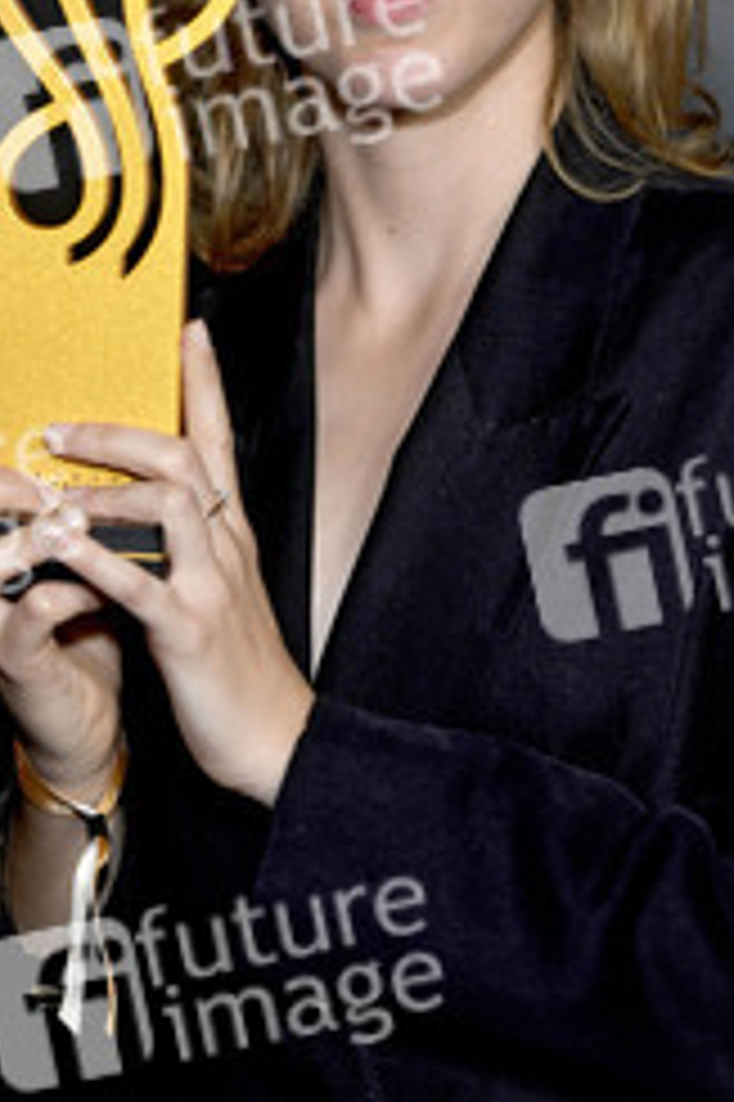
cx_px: 342
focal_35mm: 150
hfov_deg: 9.1
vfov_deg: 13.7
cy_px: 310
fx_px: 4594
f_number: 3.5
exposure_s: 1/400
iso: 640
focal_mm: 92
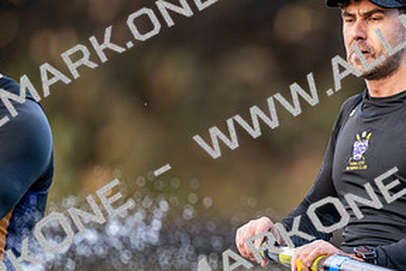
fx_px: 13622
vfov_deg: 1.1
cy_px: 163
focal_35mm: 1208
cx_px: 368
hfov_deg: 1.7
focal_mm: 600
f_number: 4
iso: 4000
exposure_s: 1/2500
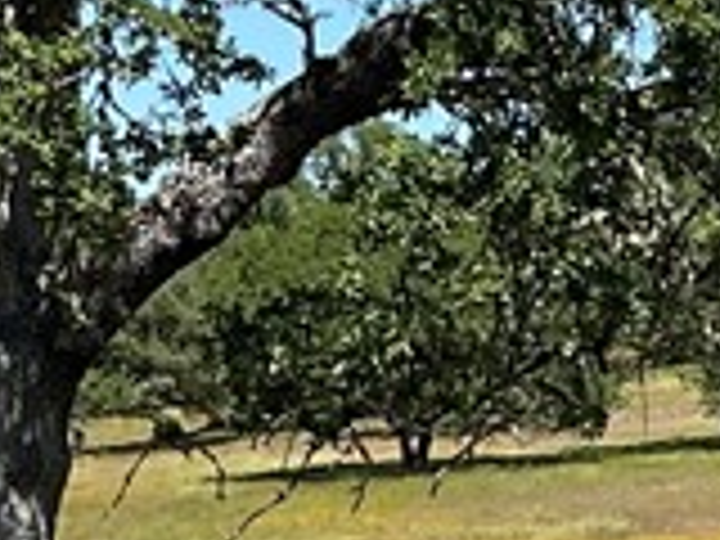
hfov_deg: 10.1
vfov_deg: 7.9
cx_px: 1251
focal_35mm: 186
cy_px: 526
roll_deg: -0.6
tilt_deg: -0.4
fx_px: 3869
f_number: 1.8
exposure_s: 1/1626
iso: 16
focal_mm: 3
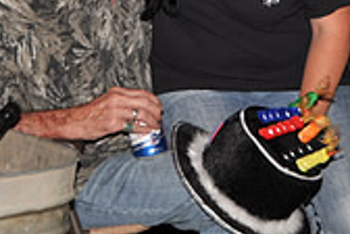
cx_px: 192
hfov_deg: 9.5
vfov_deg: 6.3
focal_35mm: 217
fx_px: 2110
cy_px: 20
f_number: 5
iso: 200
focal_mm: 42
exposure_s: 1/60
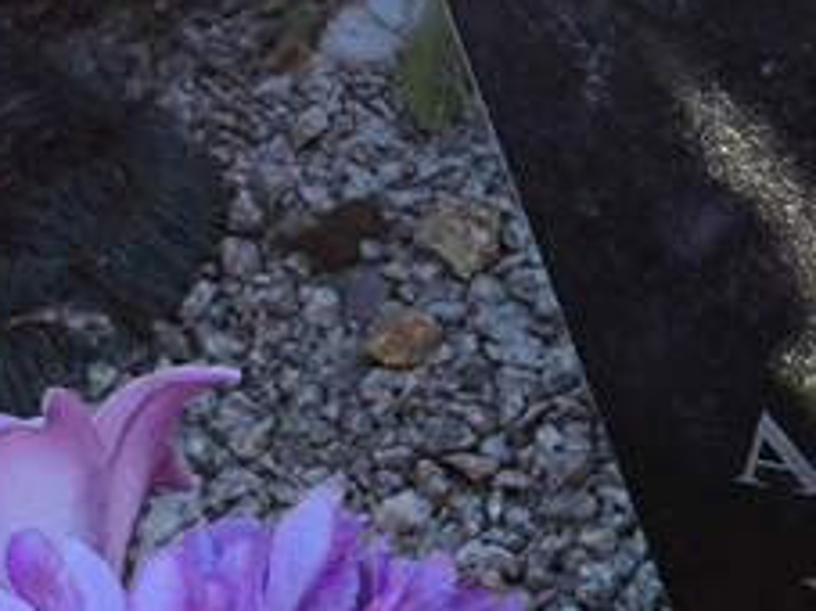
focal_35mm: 176
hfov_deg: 10.7
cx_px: 1389
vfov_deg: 8.4
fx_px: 4147
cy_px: 230
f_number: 1.7
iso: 50
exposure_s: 1/523
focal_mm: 4.71
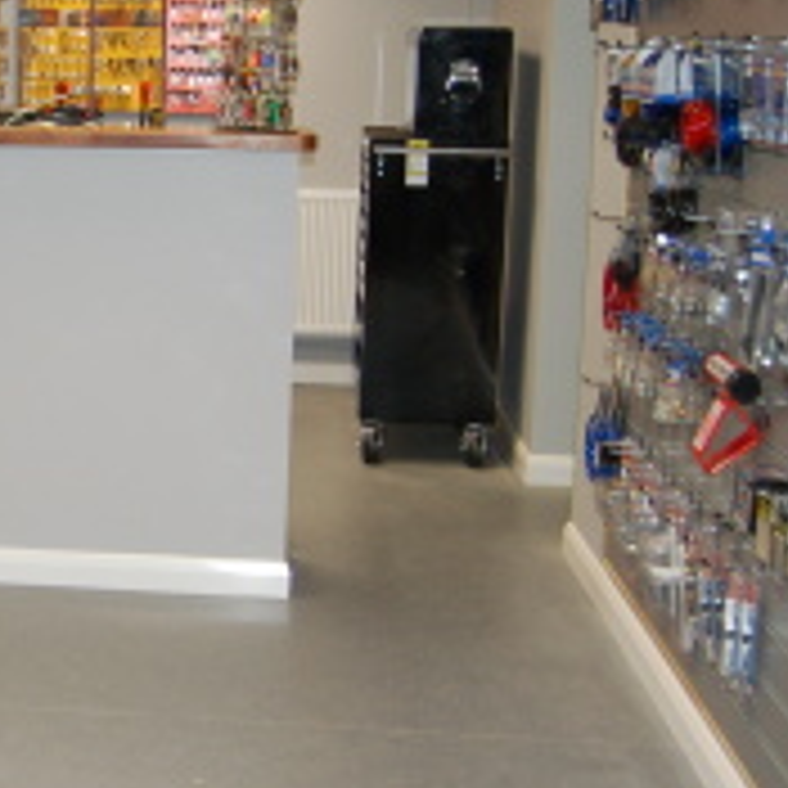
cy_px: 261
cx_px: -45
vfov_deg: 25.6
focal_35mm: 67
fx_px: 1726
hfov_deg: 24.3
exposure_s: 1/60
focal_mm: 18
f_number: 3.5
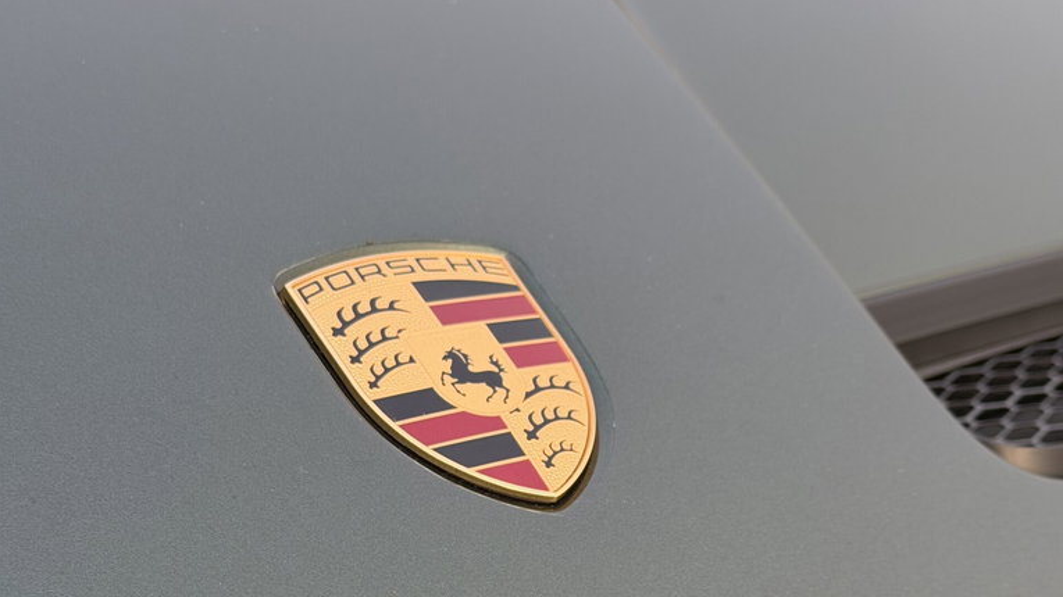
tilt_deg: -20.8
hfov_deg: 30.2
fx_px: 1973
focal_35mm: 70
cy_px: 575
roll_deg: -1.7
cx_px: 531
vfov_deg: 16.9
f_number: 1.78
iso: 50
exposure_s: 1/216
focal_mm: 6.76
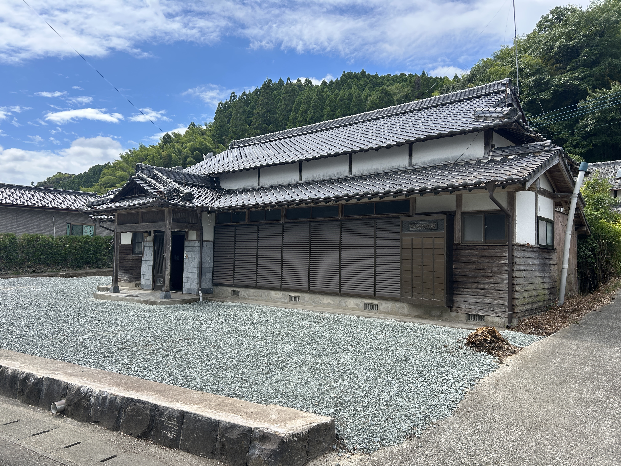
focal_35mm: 26
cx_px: 310
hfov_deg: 67.3
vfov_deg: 53.1
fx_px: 466
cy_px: 233
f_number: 1.5
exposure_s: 1/2762
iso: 50
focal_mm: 5.7
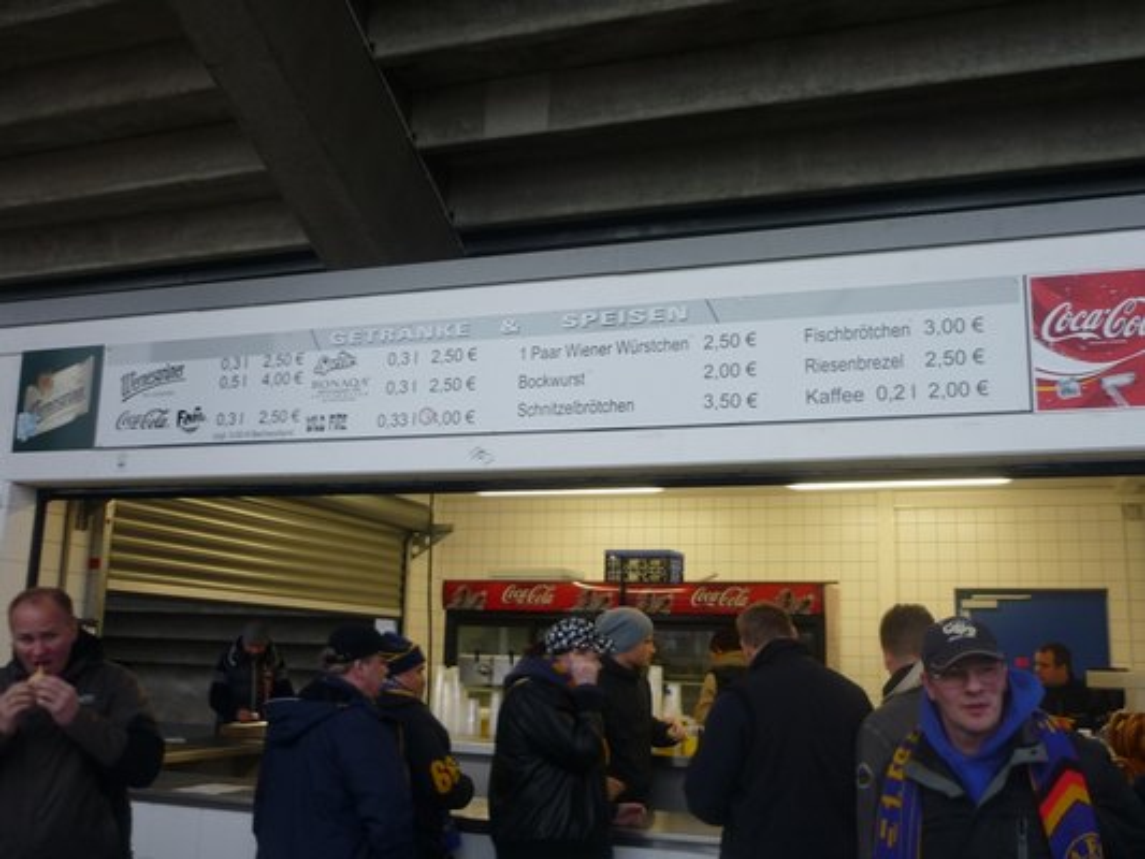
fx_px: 1092
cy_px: 430
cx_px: 572
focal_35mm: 33
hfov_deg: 55.3
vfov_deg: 43.0
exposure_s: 1/40
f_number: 2.8
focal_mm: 5.5
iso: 80
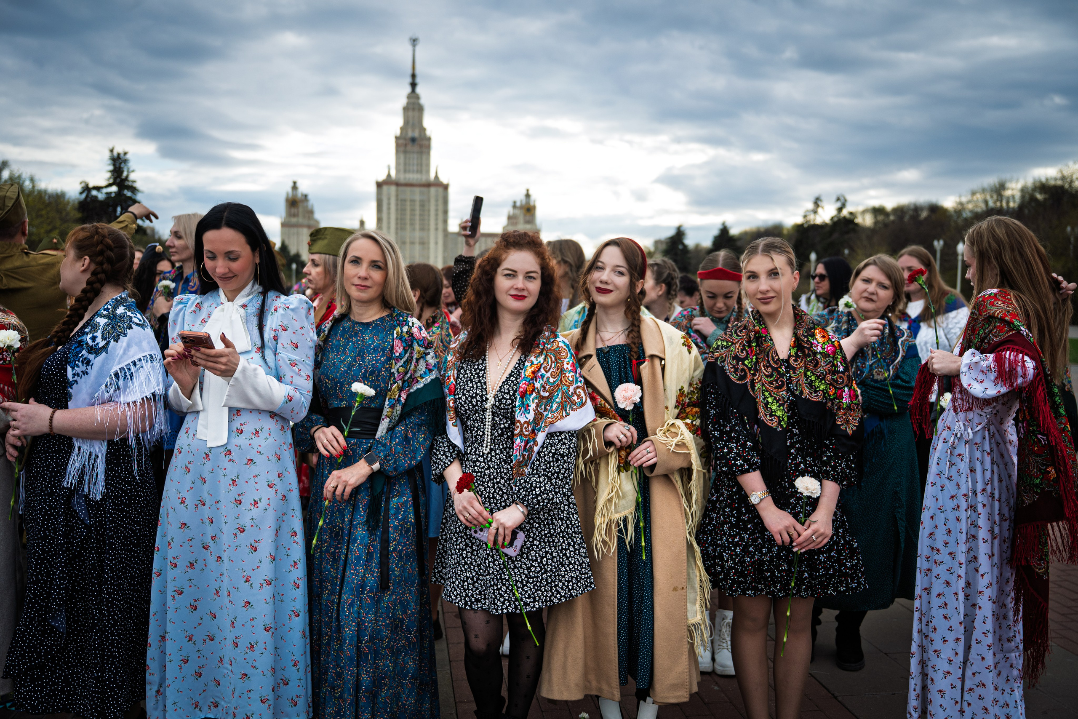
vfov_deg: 40.3
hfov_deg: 57.6
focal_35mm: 33
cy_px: 360
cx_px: 539
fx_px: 980
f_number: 2.8
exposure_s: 1/2000
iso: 250
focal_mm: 32
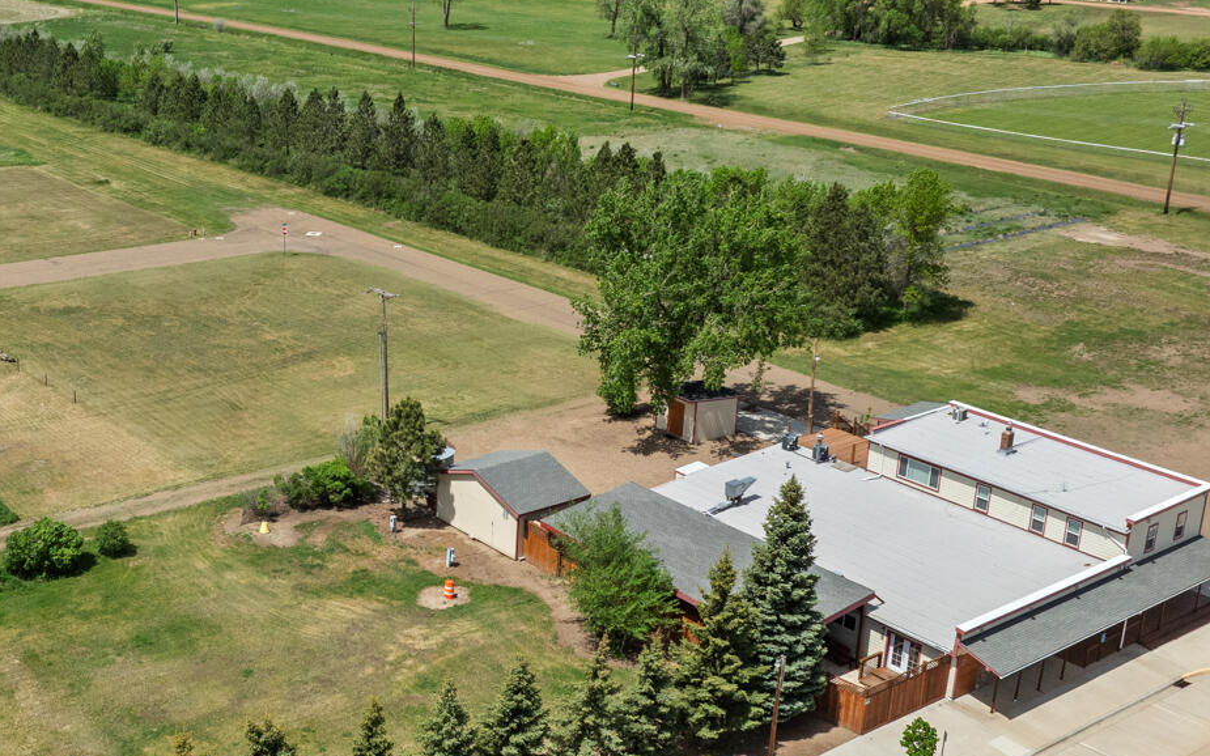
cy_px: 399
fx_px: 1550
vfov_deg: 27.4
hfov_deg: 41.5
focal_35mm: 47
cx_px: 320
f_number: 6.3
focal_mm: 12.29
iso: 200
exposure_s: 1/1000
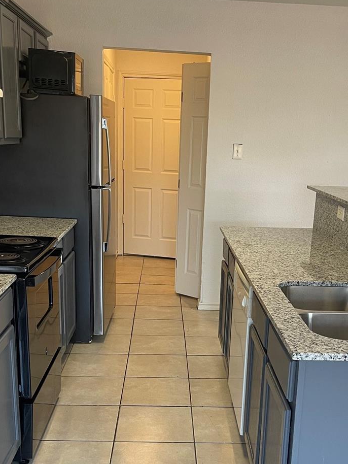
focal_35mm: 42
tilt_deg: -15.0
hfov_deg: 34.3
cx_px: 202
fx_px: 563
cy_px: 310
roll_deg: -1.4
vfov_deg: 44.1
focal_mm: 5.1
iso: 100
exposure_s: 1/60
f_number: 1.6
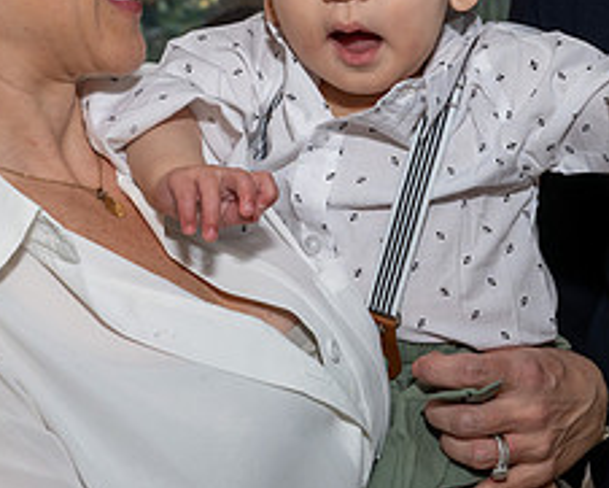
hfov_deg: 16.8
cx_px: 266
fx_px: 2056
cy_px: -15
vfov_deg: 13.3
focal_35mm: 114
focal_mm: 39
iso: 640
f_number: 7.1
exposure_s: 1/250
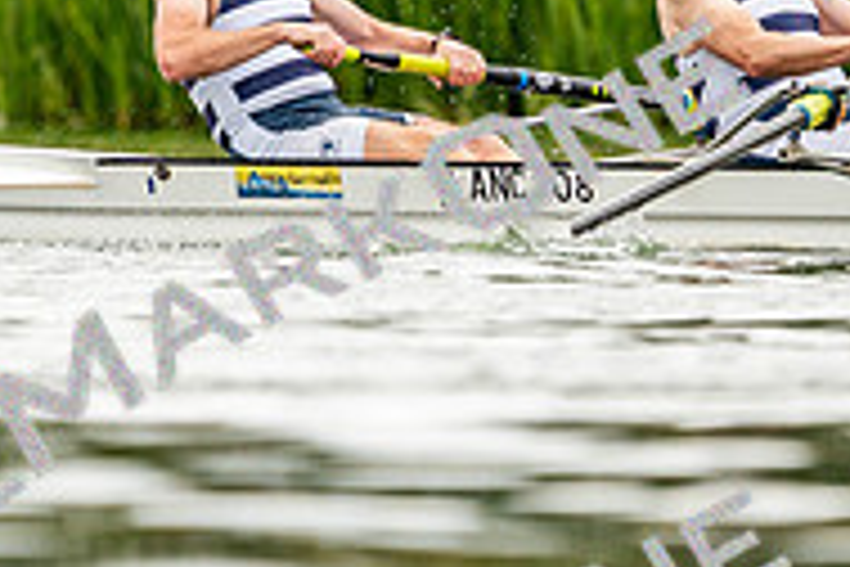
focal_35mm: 1675
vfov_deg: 0.8
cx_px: 616
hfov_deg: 1.2
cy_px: 7
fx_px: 39546
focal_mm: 547
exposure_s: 1/2000
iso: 500
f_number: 6.3
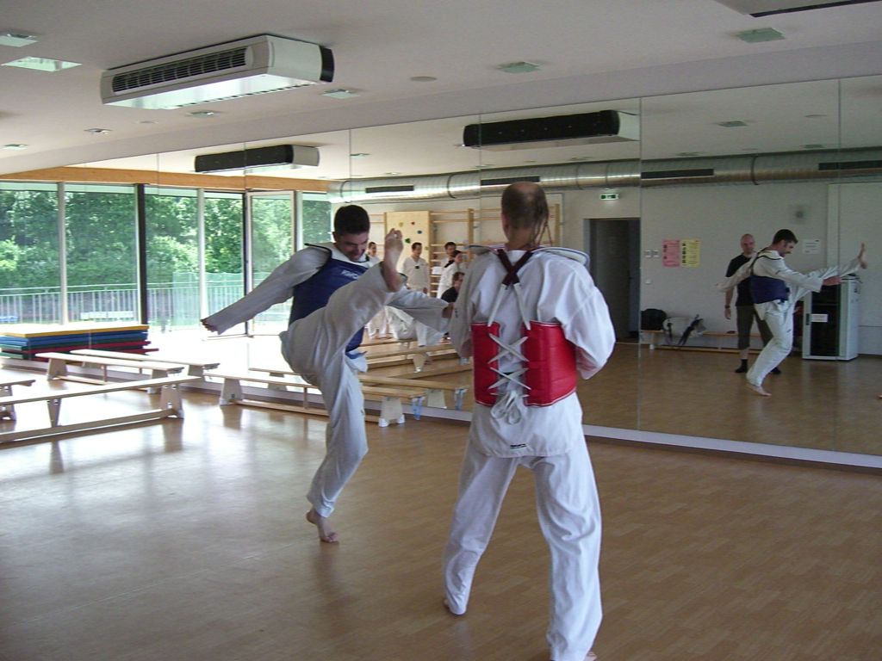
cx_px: 441
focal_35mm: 38
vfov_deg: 37.7
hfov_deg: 49.0
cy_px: 330
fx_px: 968
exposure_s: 1/1000
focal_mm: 7.9
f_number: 2.8
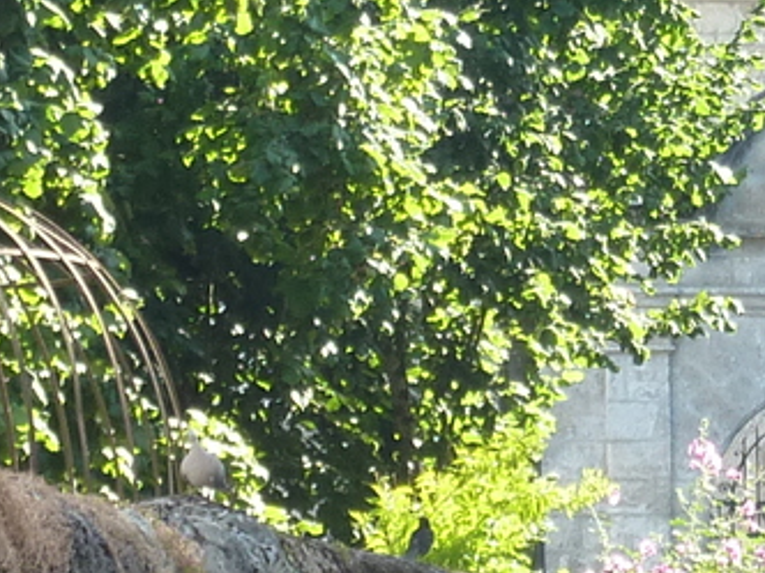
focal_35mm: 284
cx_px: 876
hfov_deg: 6.9
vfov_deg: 5.2
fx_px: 6276
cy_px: 463
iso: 125
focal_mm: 9.7
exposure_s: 1/100
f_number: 3.9
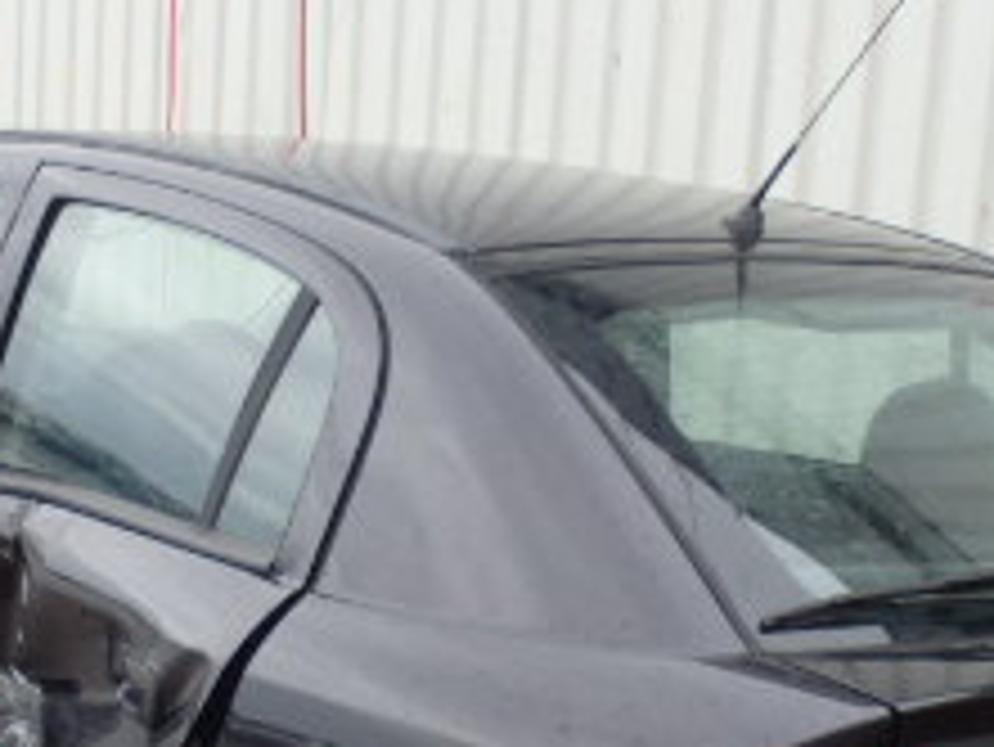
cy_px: 634
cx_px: 369
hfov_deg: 24.0
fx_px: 2327
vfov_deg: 18.0
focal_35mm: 81
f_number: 3.9
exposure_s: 1/100
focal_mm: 5
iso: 125
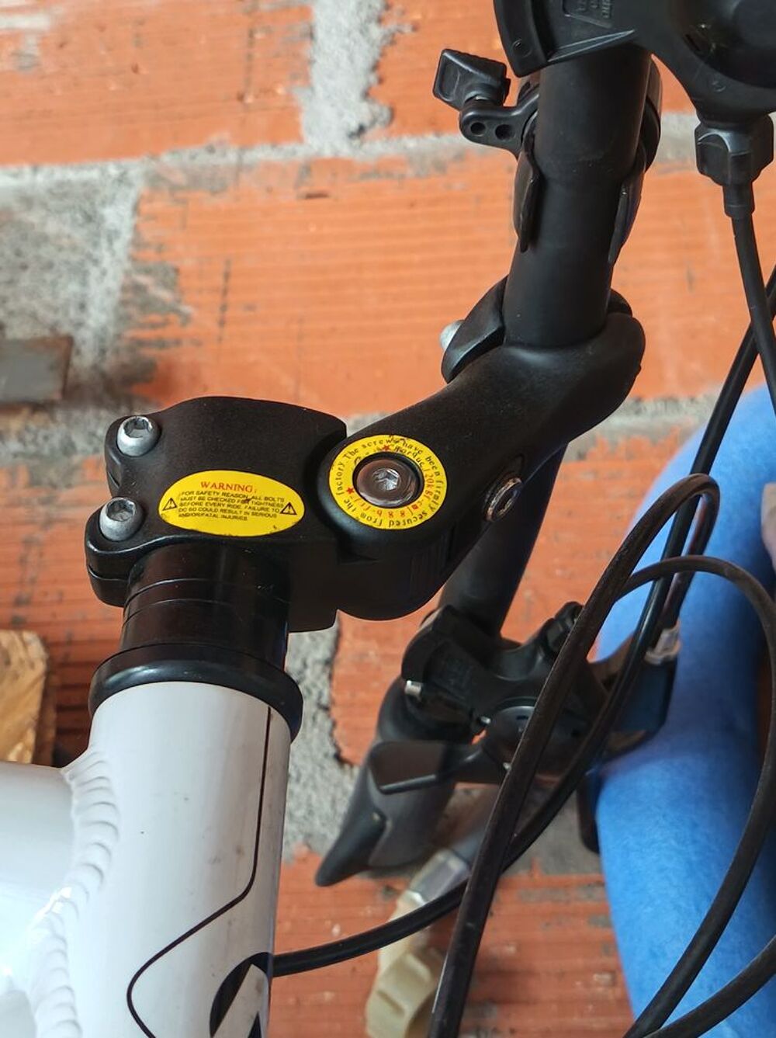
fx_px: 1437
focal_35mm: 48
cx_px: 388
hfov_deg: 30.2
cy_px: 519
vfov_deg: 39.7
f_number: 1.75
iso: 1095
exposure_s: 1/50
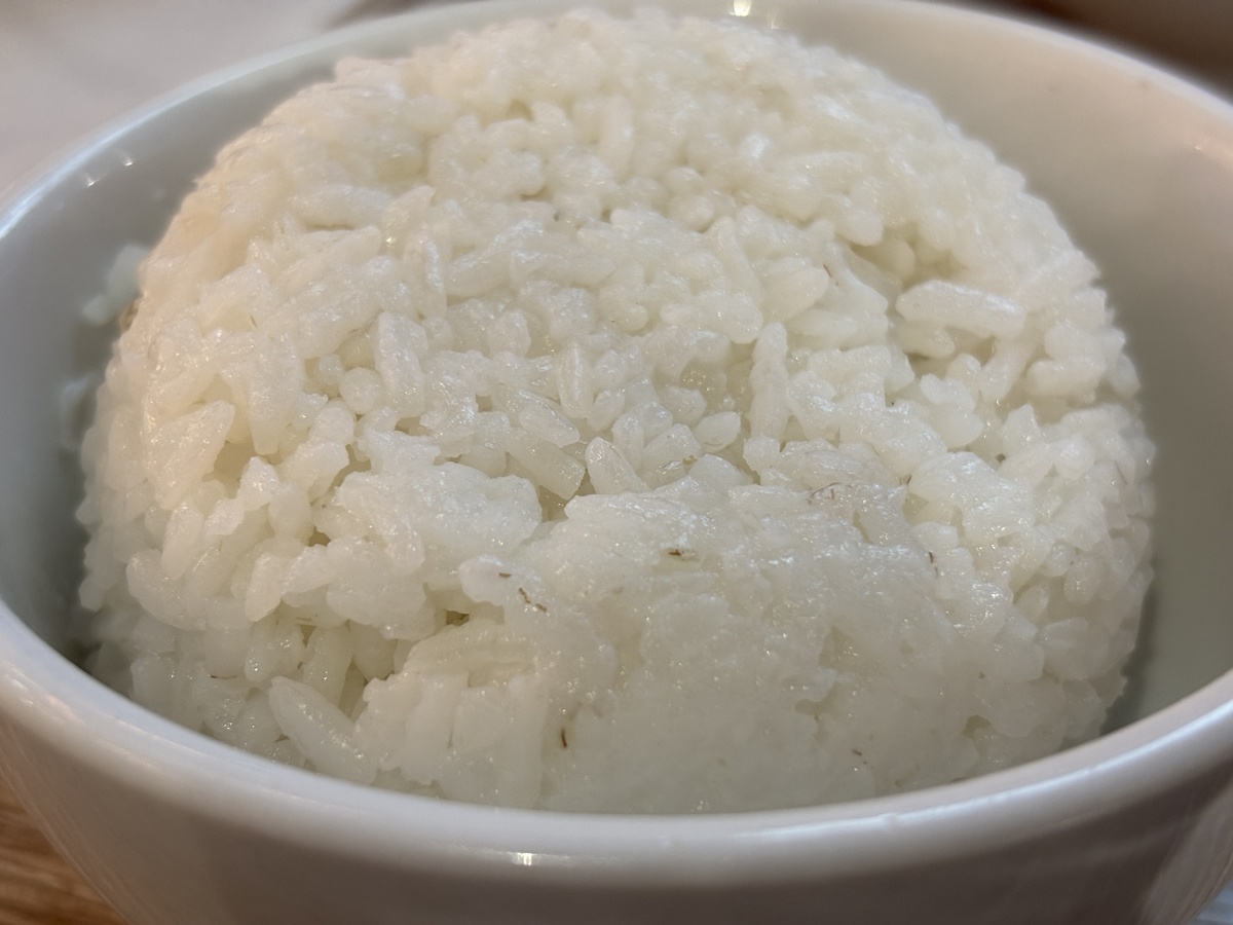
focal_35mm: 52
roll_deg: +1.1
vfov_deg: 28.0
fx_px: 1852
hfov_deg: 36.8
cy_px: 462
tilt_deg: -36.1
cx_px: 616
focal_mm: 5.96
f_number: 1.6
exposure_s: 1/50
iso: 125
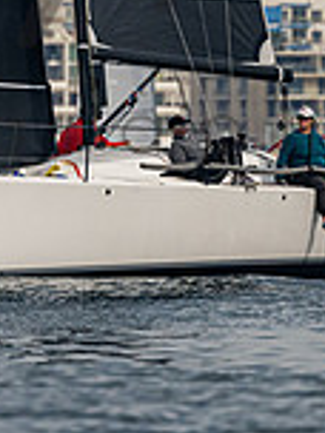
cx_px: 97
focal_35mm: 1880
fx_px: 23534
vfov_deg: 1.1
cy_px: -160
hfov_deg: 0.8
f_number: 5.6
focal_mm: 400
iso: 400
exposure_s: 1/6400
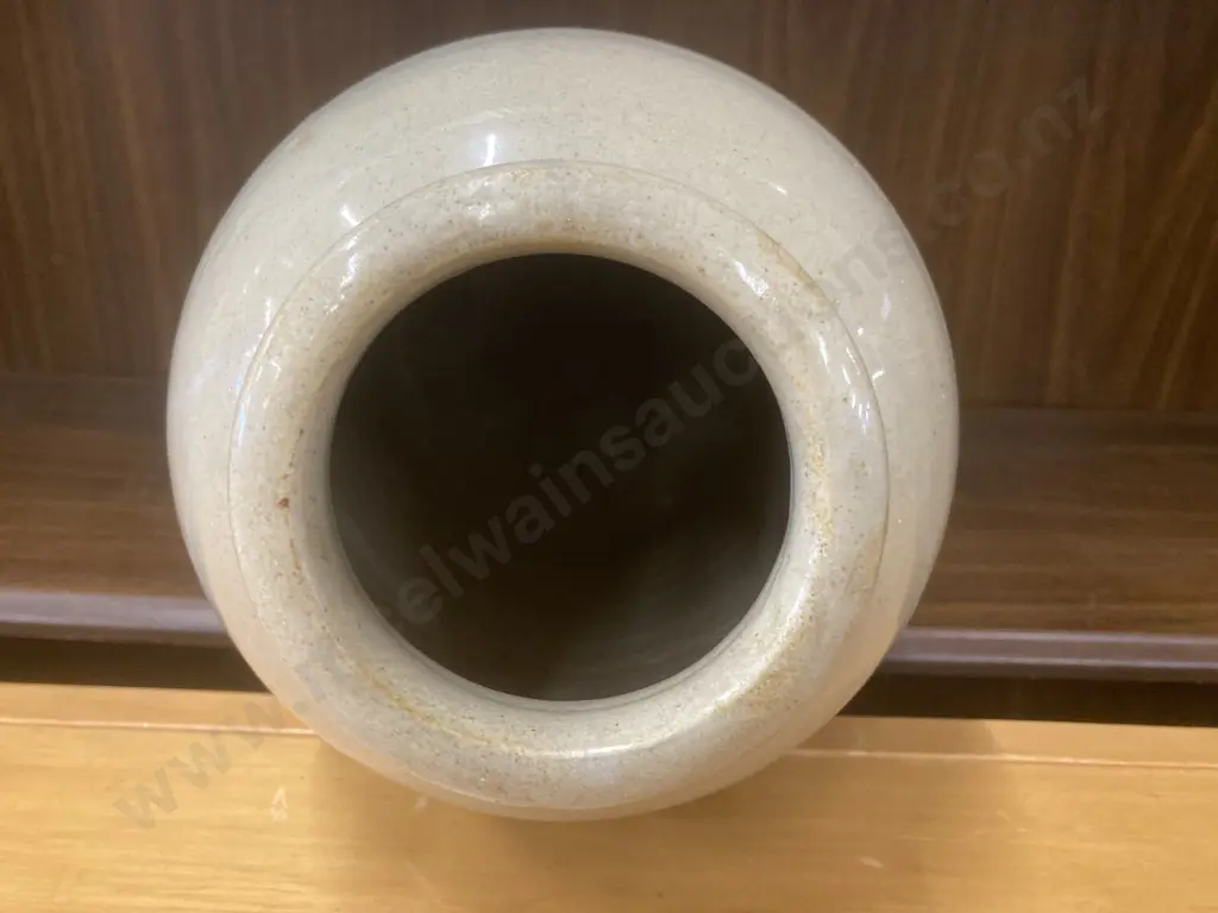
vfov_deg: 49.7
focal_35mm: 28
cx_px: 609
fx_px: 985
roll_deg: -2.4
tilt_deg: -22.5
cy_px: 456
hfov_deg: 63.4
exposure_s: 1/50
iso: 160
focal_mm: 3.99
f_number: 1.8
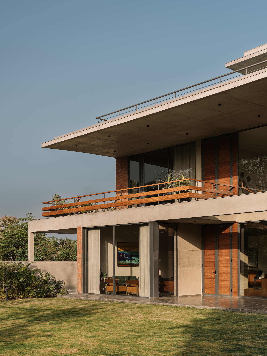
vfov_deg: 40.4
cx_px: 134
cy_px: 178
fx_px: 483
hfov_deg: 30.9
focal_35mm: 47
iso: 100
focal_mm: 60
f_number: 10
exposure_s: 1/20
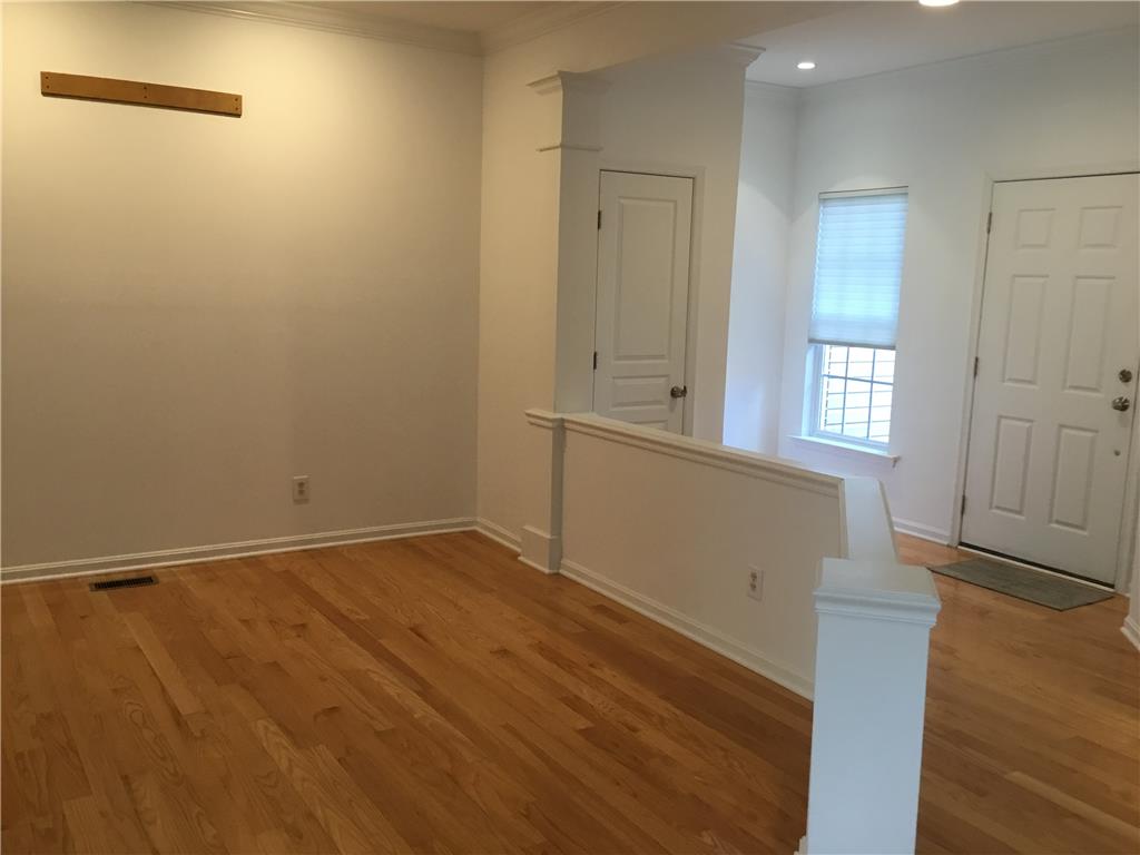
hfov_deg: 58.4
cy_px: 428
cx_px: 570
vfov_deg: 45.4
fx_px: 1021
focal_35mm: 31
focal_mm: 3.3
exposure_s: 1/30
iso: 80
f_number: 2.4
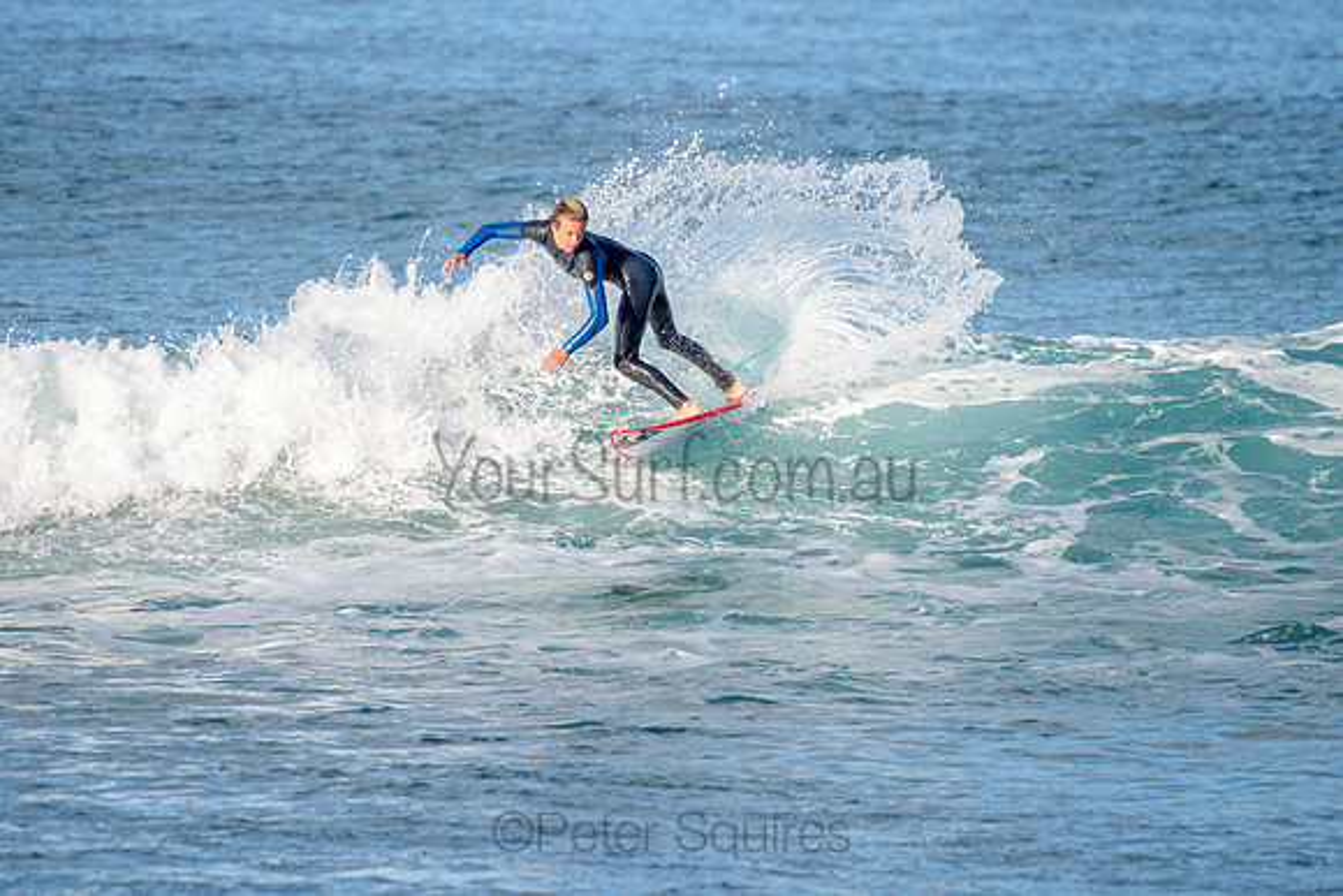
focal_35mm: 613
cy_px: 436
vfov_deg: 2.2
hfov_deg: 3.4
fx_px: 22883
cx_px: 690
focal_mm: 500
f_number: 5.6
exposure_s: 1/2000
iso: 320
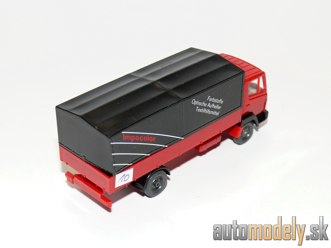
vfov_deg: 19.9
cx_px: 166
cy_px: 124
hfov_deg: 26.3
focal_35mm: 74
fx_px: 708
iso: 100
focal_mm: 11.2
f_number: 4
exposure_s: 1/30
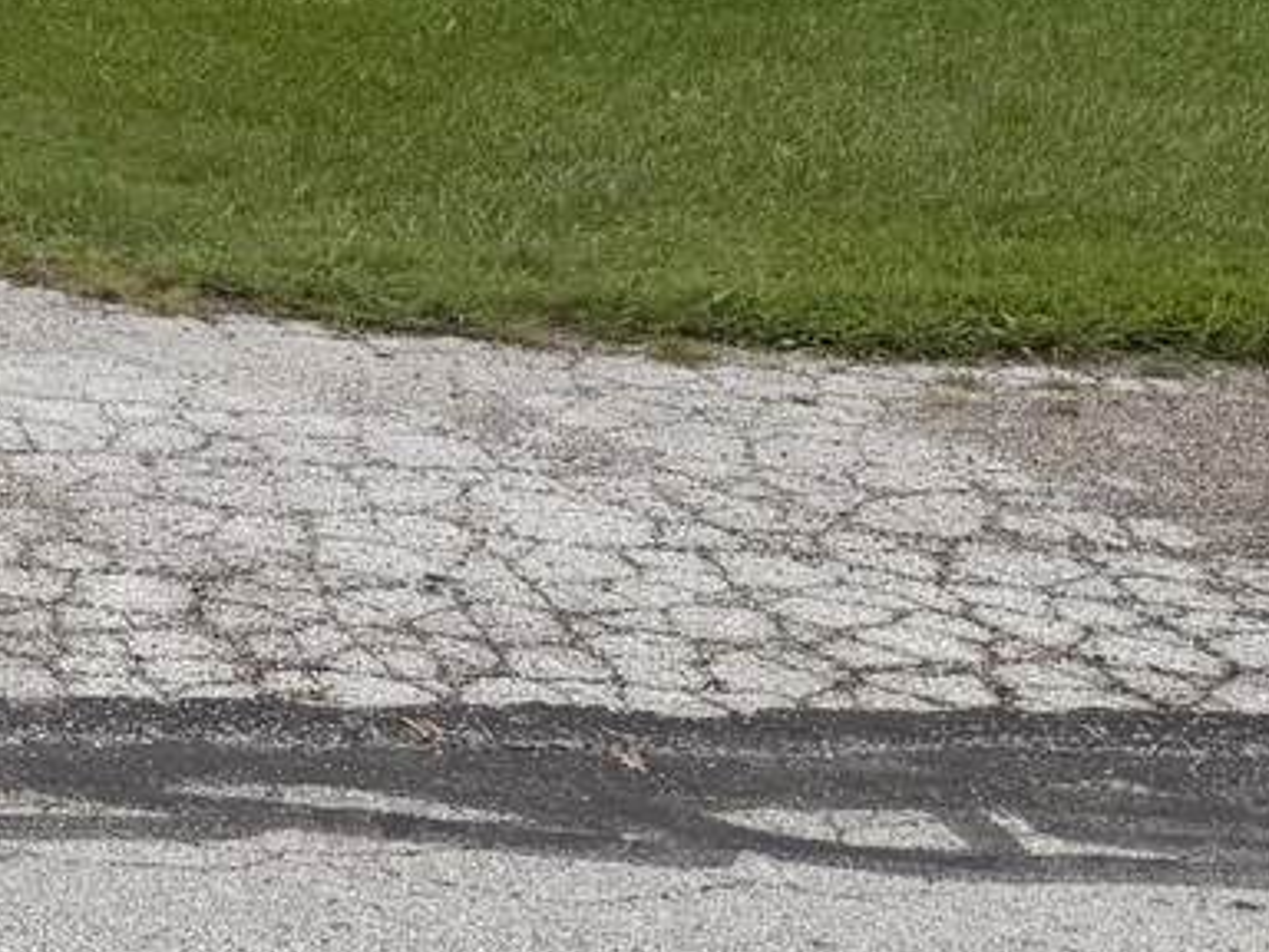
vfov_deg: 17.2
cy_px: -340
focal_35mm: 80
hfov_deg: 20.1
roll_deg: +0.9
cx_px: -773
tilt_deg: -3.3
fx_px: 2933
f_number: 1.78
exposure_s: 1/2525
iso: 80
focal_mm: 6.76
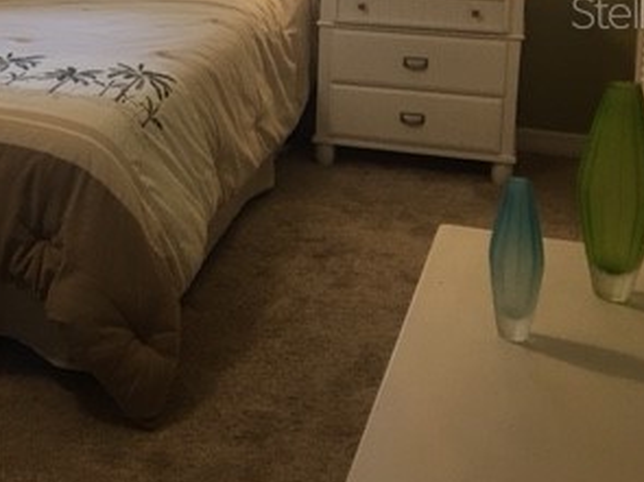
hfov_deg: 29.6
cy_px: 11
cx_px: 79
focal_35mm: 63
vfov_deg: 22.5
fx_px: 1172
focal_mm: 4.15
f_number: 2.2
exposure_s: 1/30
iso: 40
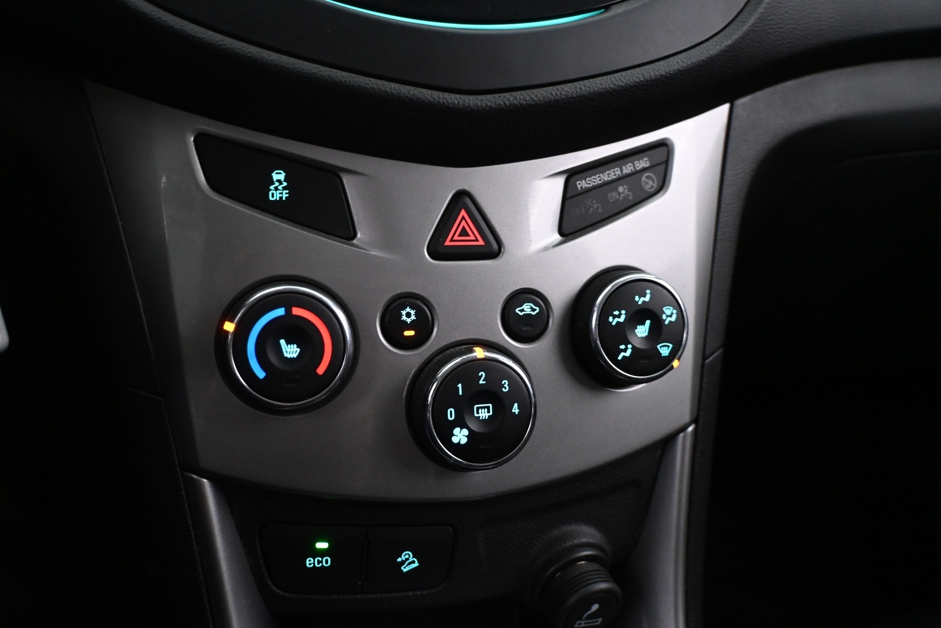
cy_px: 314
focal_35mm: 29
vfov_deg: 44.6
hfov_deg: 63.2
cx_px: 470
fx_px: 765
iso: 4500
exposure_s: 1/30
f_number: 3.8
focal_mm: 19.5
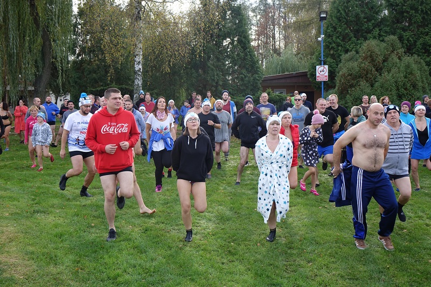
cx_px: 216
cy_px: 144
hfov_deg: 50.7
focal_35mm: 38
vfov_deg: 35.0
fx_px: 455
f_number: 4
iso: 125
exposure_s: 1/200
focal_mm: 13.94
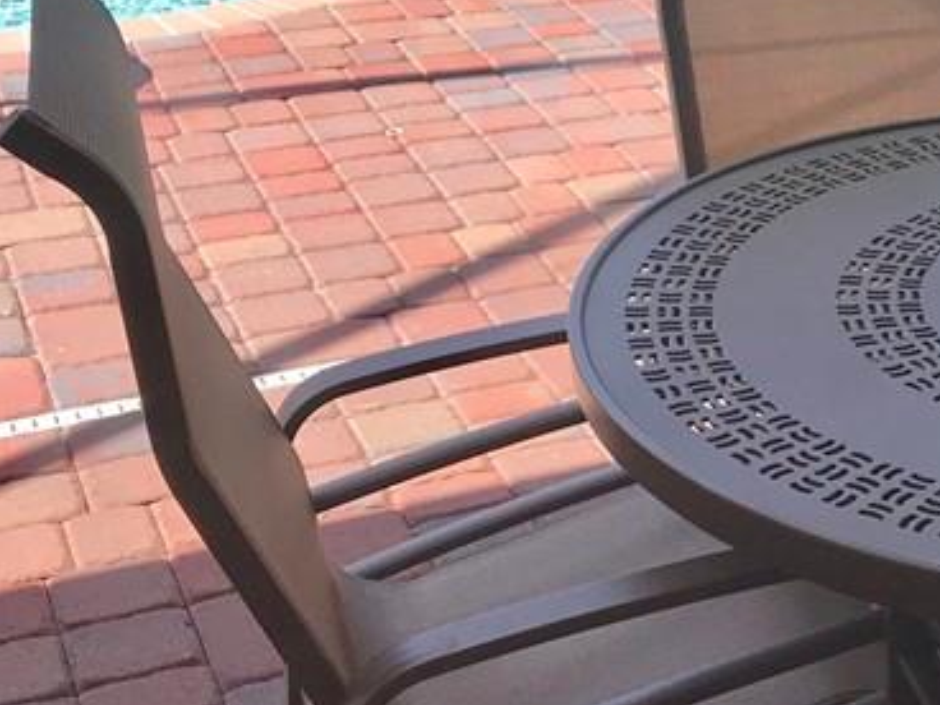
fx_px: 2118
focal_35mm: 78
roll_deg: -1.0
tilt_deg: -24.3
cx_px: 1019
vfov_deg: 18.9
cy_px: 337
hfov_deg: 23.6
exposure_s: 1/501
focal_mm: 3.99
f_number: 1.8
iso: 20
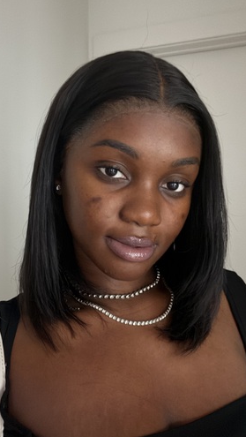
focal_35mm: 33
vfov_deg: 59.5
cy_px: 219
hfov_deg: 35.7
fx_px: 382
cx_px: 112
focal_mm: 2.71
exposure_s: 1/15
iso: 1600
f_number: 1.9
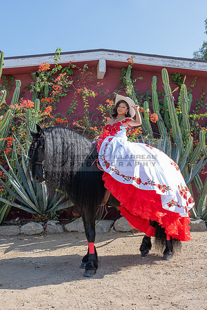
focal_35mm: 48
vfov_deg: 40.8
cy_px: 151
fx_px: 417
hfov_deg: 27.8
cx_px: 86
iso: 125
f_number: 6.3
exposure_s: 1/200
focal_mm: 31
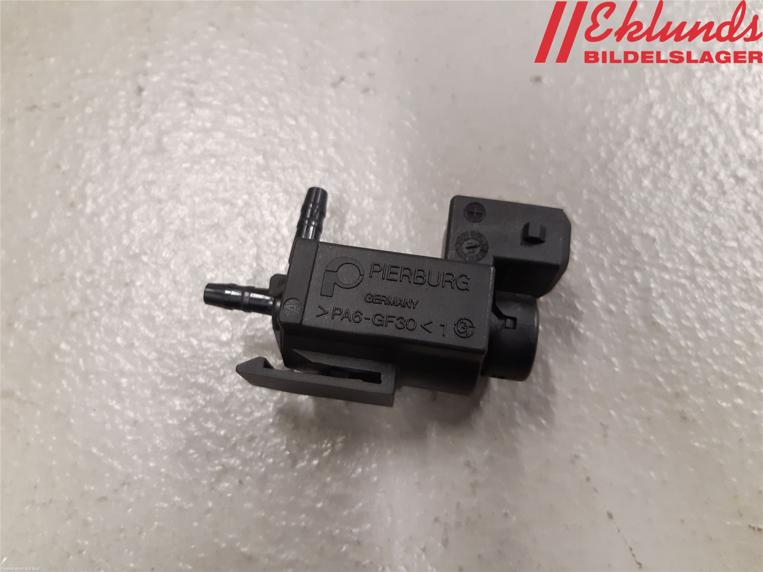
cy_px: 286
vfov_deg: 53.1
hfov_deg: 67.3
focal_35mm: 26
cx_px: 382
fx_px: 573
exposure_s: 1/50
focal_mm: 3.93
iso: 160
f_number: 1.7
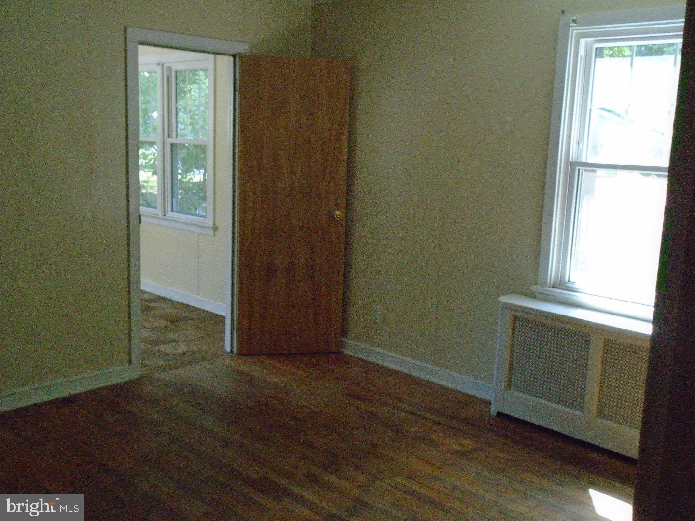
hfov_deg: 51.4
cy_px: 260
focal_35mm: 36
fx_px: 723
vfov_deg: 39.7
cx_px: 348
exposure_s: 1/125
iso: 800
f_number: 3.8
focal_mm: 6.4
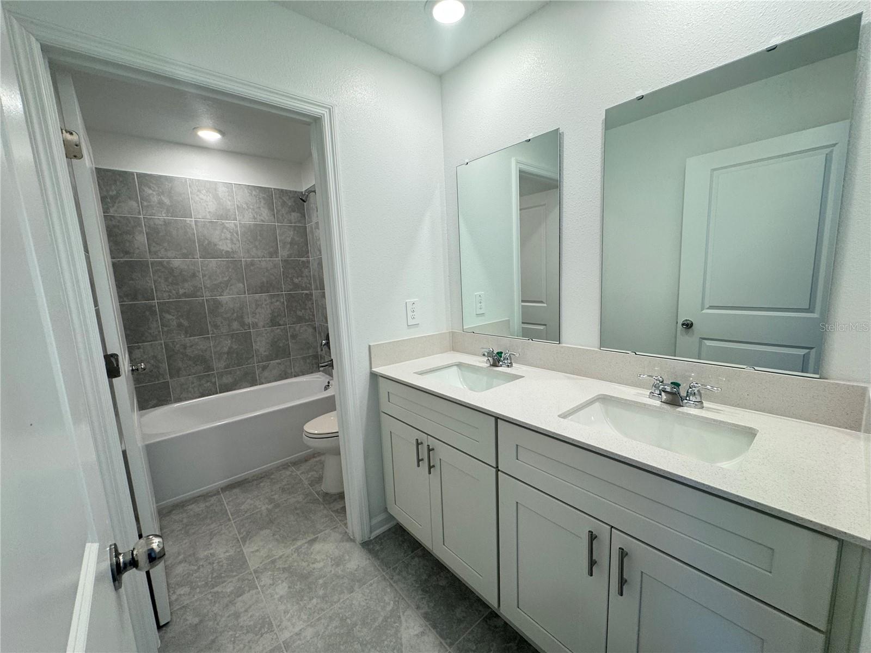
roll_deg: +2.2
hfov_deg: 102.1
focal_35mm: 14
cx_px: 436
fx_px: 352
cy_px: 326
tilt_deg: -9.3
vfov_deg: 85.7
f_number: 2.2
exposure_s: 1/120
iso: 125
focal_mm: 2.22
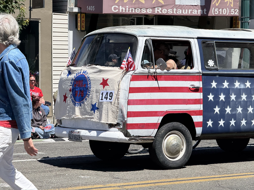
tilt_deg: -3.2
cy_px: 95
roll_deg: +0.1
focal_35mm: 120
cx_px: 127
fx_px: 881
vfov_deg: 12.3
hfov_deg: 16.4
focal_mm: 15.66
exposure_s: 1/1689
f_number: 2.8
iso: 50
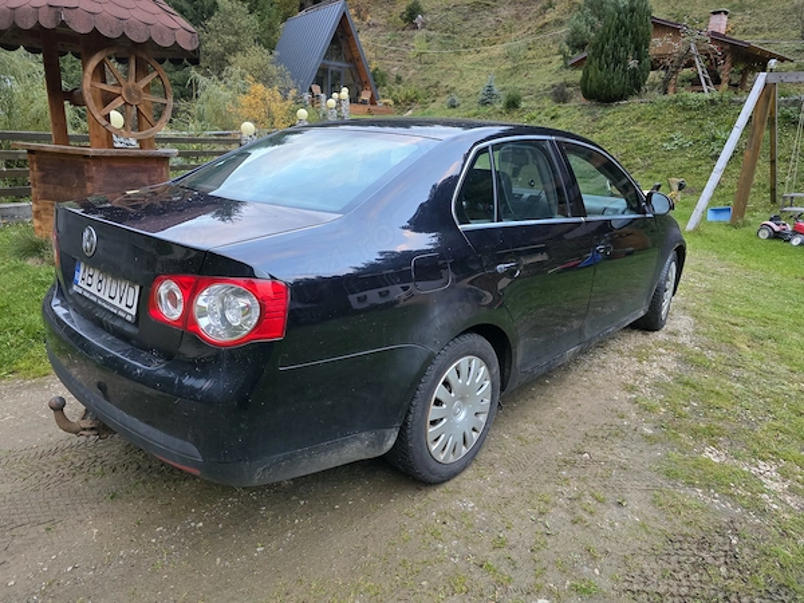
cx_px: 402
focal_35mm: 23
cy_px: 302
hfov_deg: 73.9
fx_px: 534
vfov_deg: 58.9
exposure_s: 1/100
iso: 320
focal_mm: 6.3
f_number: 1.7
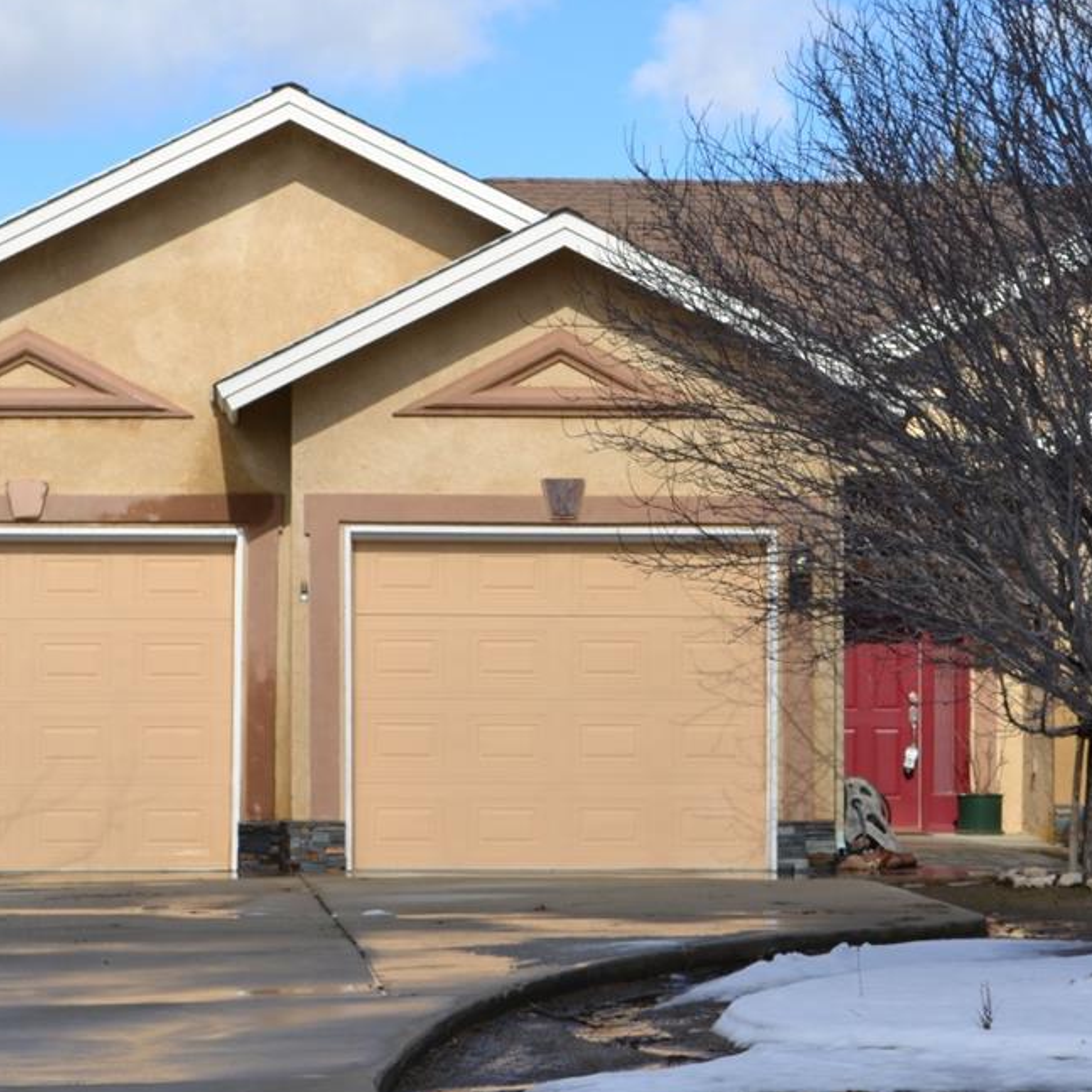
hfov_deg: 13.4
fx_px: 4640
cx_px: 827
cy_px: 557
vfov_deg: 13.4
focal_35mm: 130
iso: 100
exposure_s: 1/200
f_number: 10
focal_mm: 44
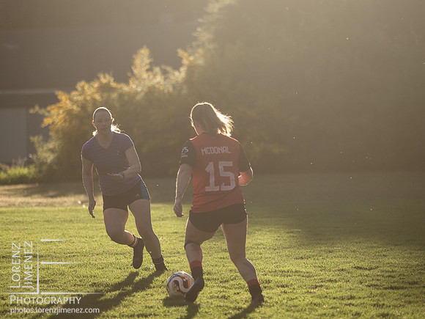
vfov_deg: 4.8
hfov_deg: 6.3
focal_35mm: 312
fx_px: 3833
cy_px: 153
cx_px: 215
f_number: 2.8
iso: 160
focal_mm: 150
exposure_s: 1/1000
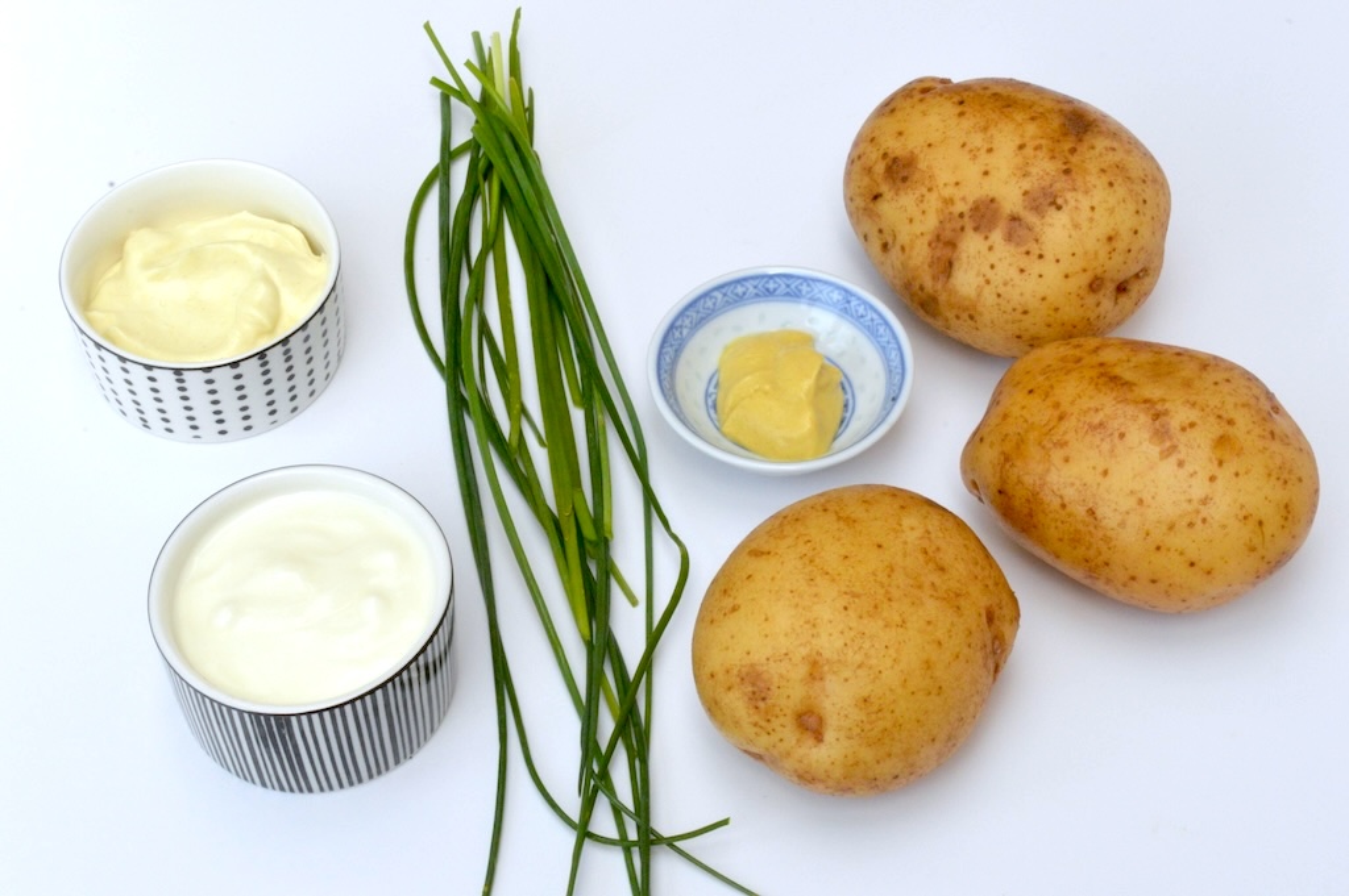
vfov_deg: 18.9
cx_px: 674
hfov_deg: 28.1
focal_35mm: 72
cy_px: 448
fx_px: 2696
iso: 1600
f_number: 36
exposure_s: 1/160
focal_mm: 48
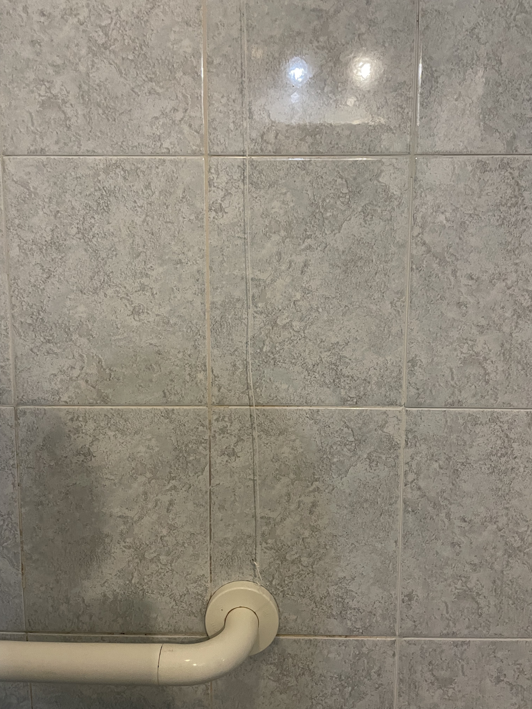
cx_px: 266
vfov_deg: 67.3
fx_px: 533
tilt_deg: -6.6
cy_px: 354
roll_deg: -0.5
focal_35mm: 26
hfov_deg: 53.1
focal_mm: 4.2
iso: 320
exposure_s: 1/50
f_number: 1.6
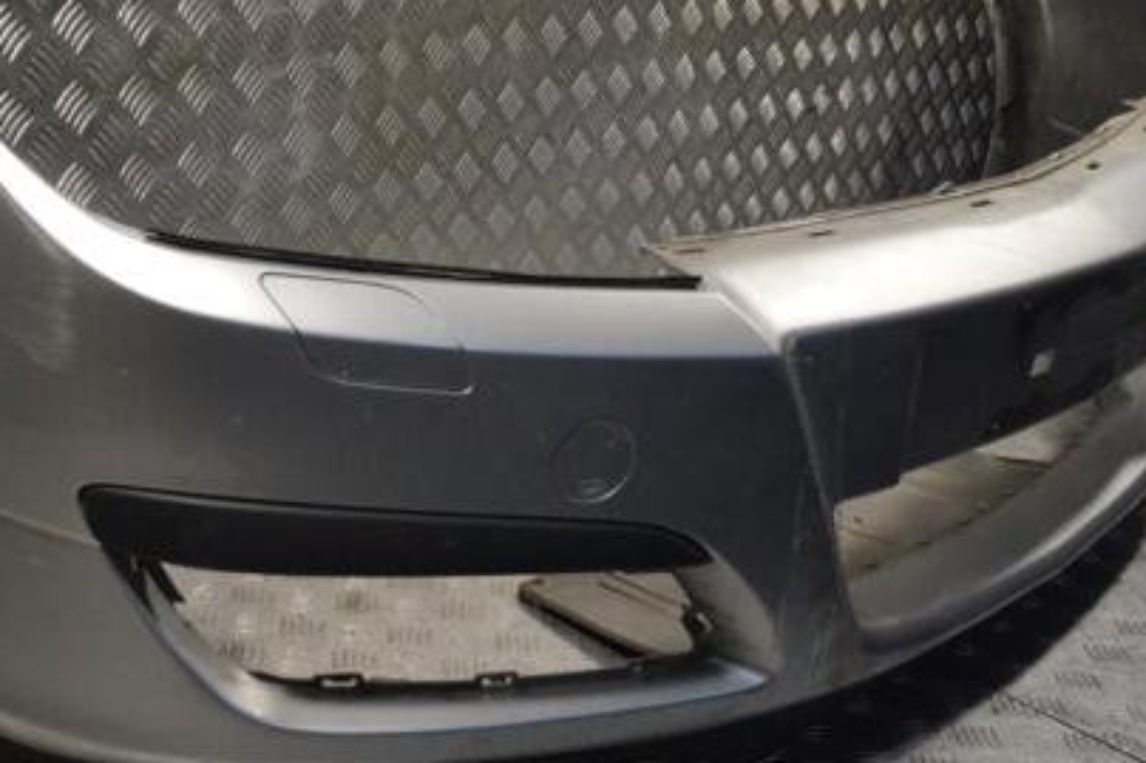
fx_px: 1559
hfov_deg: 39.7
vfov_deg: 27.5
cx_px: 343
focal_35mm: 49
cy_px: 428
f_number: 10
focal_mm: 22
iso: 3200
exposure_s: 1/400
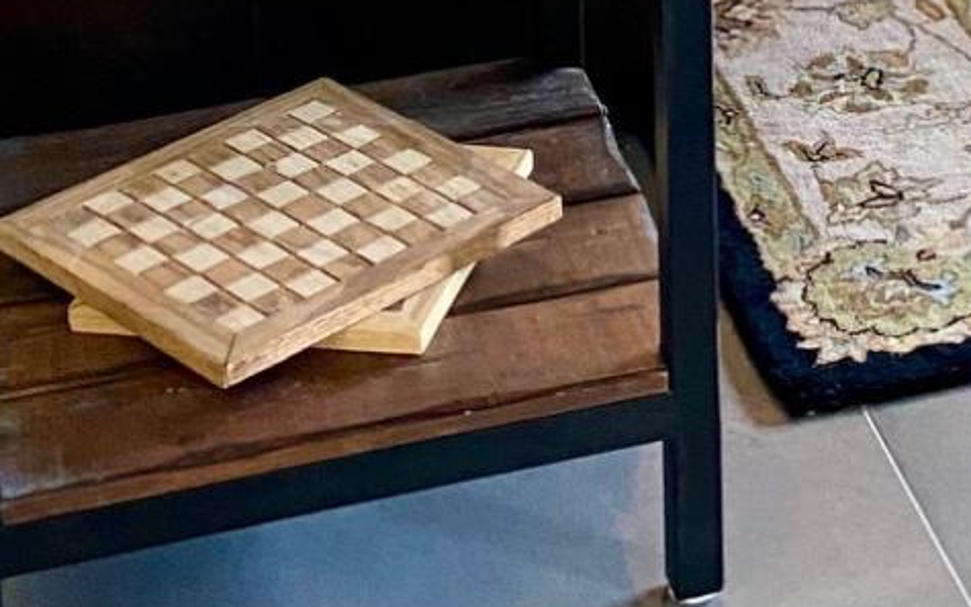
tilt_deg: -8.9
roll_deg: -0.3
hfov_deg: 17.3
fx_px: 3070
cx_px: 1092
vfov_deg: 9.8
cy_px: -891
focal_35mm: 116
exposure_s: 1/60
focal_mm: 4.25
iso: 160
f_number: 1.8
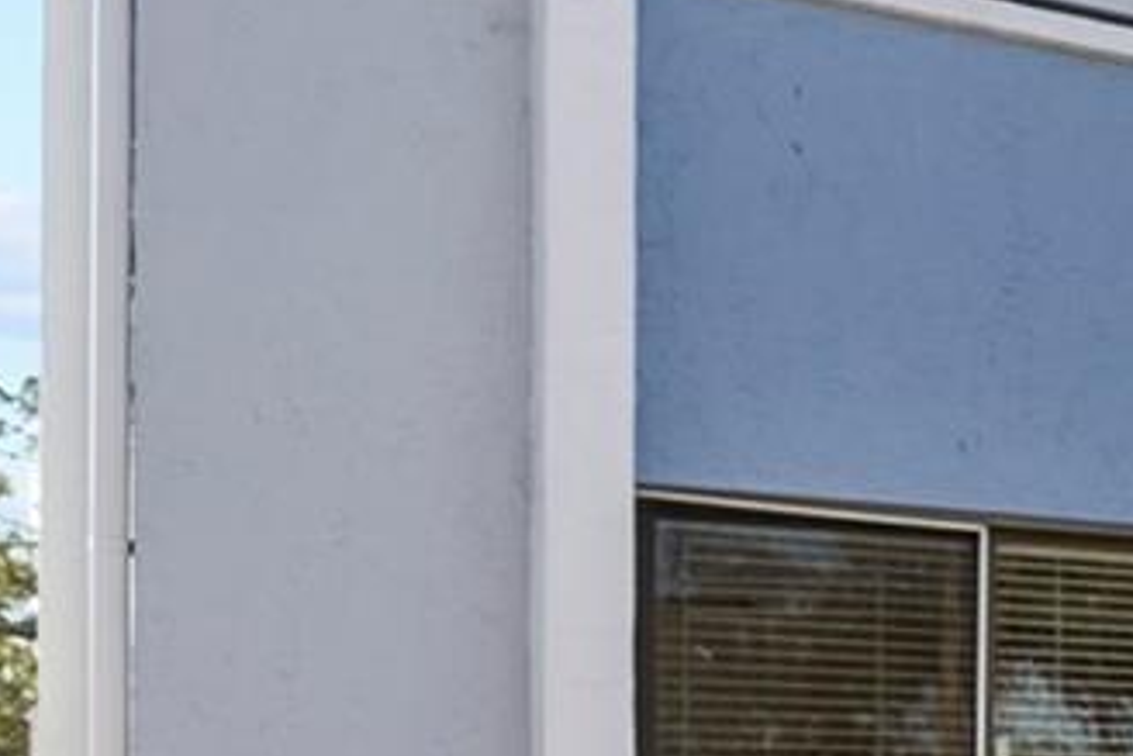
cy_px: 860
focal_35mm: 78
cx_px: 2083
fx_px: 2456
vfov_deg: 16.9
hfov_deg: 19.2
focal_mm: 16
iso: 100
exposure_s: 1/320
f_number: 2.8
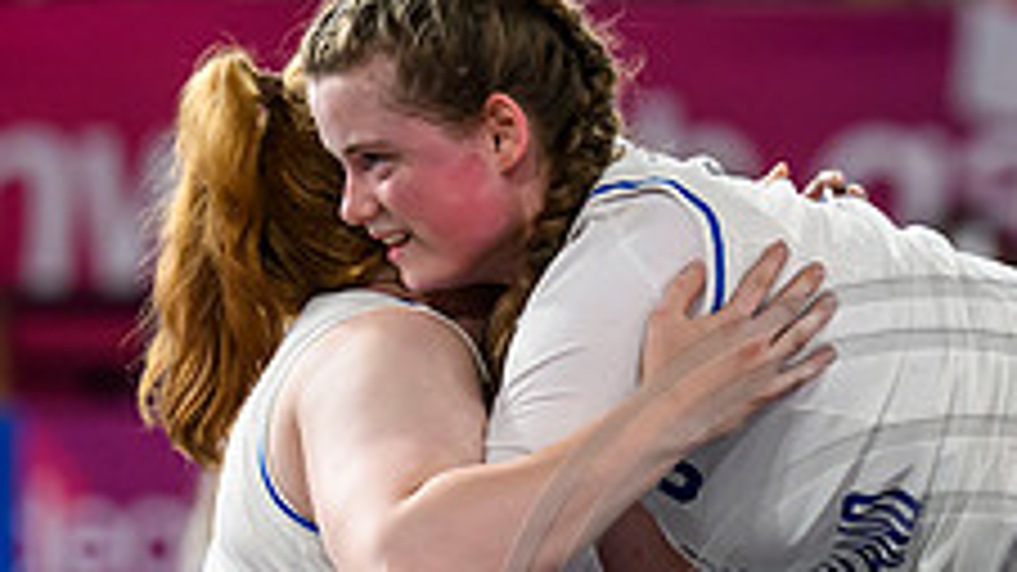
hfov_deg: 3.8
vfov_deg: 2.1
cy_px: 652
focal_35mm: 565
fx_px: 15233
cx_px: 906
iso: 2500
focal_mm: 170
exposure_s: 1/1600
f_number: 3.2
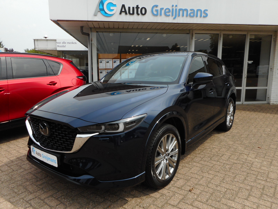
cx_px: 139
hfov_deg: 69.4
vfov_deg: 54.9
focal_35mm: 25
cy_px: 104
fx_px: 201
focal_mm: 4.5
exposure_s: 1/640
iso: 80
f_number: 3.7
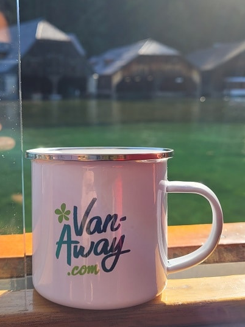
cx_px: 97
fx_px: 396
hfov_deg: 34.2
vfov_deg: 44.6
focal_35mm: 42
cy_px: 137
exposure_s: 1/927
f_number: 1.8
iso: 40
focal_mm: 5.4
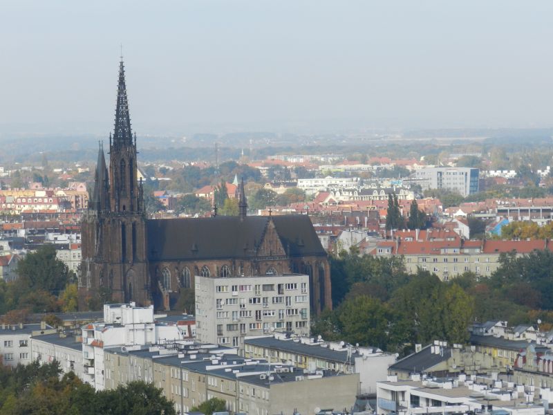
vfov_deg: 8.4
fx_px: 2812
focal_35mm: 176
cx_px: 276
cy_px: 208
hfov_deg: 11.2
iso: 160
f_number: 5.4
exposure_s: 1/500
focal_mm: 31.2
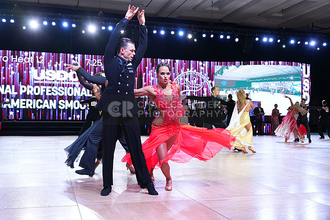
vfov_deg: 33.4
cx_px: 165
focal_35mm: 40
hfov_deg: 48.4
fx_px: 367
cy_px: 110
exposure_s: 1/400
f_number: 4
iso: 2500
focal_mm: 40
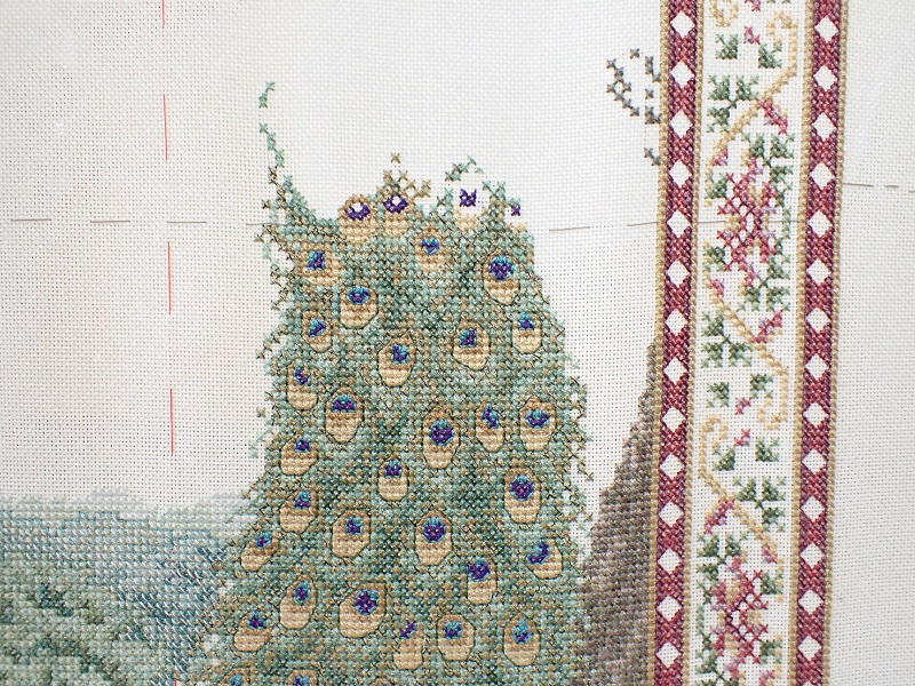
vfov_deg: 46.8
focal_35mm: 30
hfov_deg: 60.0
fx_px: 793
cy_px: 343
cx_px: 458
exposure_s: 1/125
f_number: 2.3
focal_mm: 5.4
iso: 320
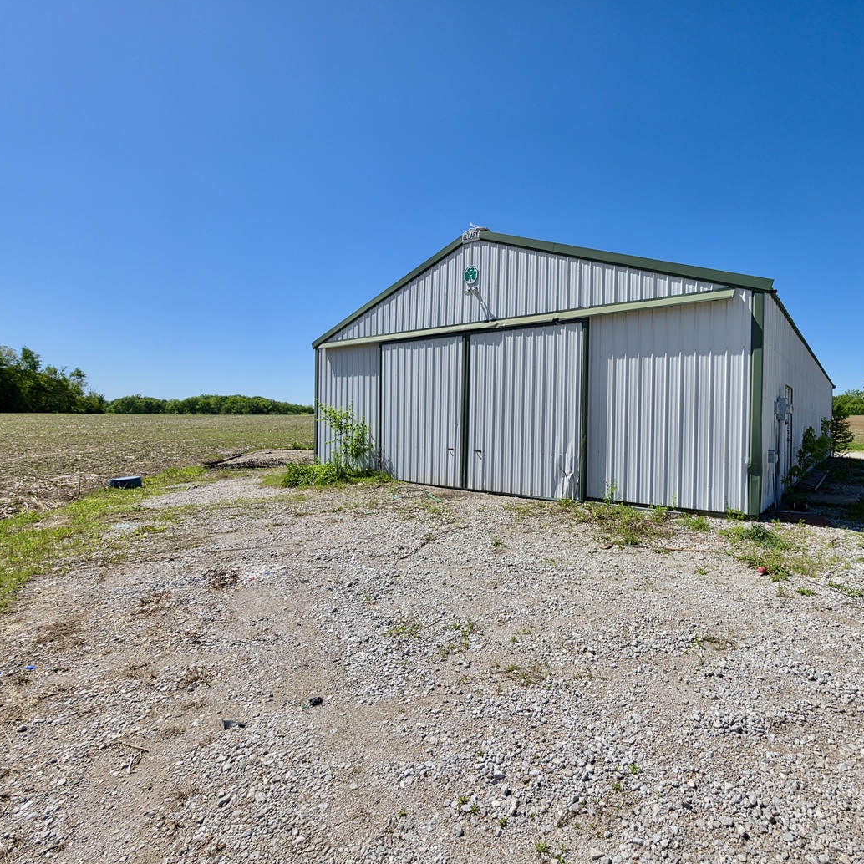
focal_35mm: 16
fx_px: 452
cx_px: 553
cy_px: 433
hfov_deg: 85.3
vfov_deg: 87.4
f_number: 1.9
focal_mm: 2.2
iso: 32
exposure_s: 1/2693
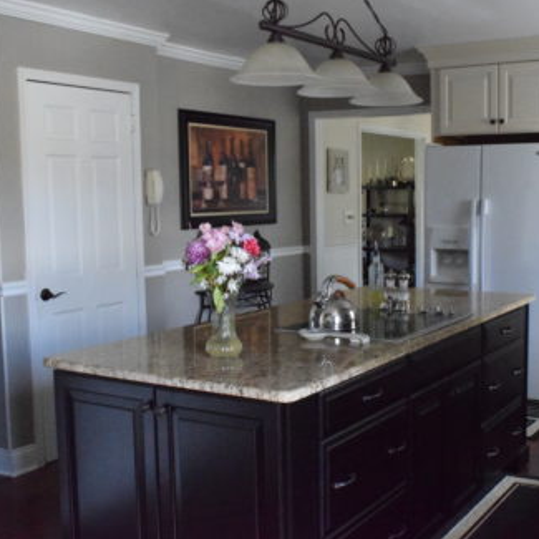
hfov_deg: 35.9
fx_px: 828
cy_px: 271
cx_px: 325
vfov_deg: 36.1
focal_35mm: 47
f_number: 22
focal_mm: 24
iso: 12800
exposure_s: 1/30
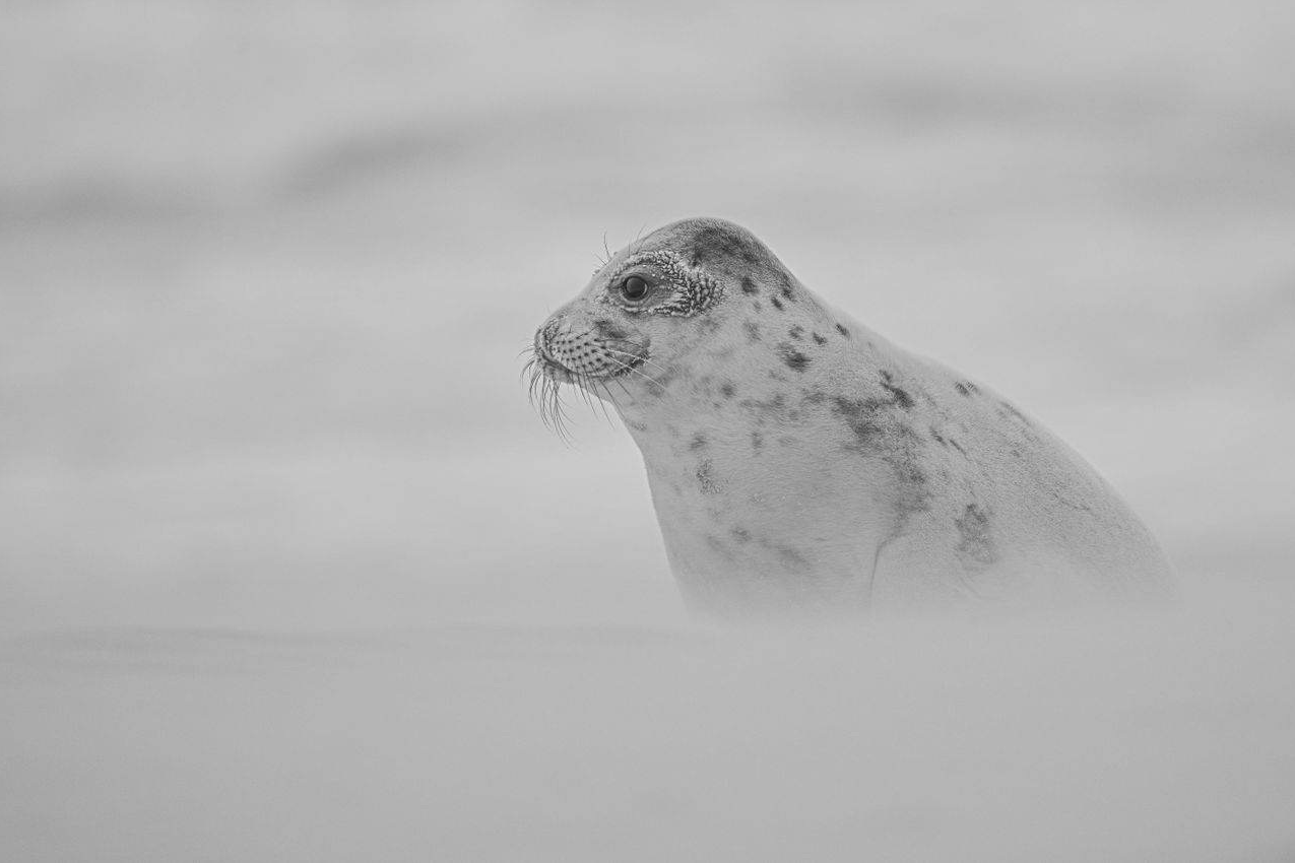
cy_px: 432
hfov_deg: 4.1
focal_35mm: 502
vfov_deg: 2.7
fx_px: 18057
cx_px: 648
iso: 320
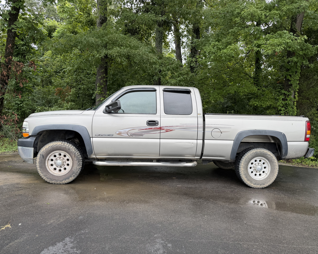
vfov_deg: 56.8
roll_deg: -3.5
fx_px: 235
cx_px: 165
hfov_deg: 68.1
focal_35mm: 25
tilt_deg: -1.5
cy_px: 127
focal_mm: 6.76
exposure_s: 1/476
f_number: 1.78
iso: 80
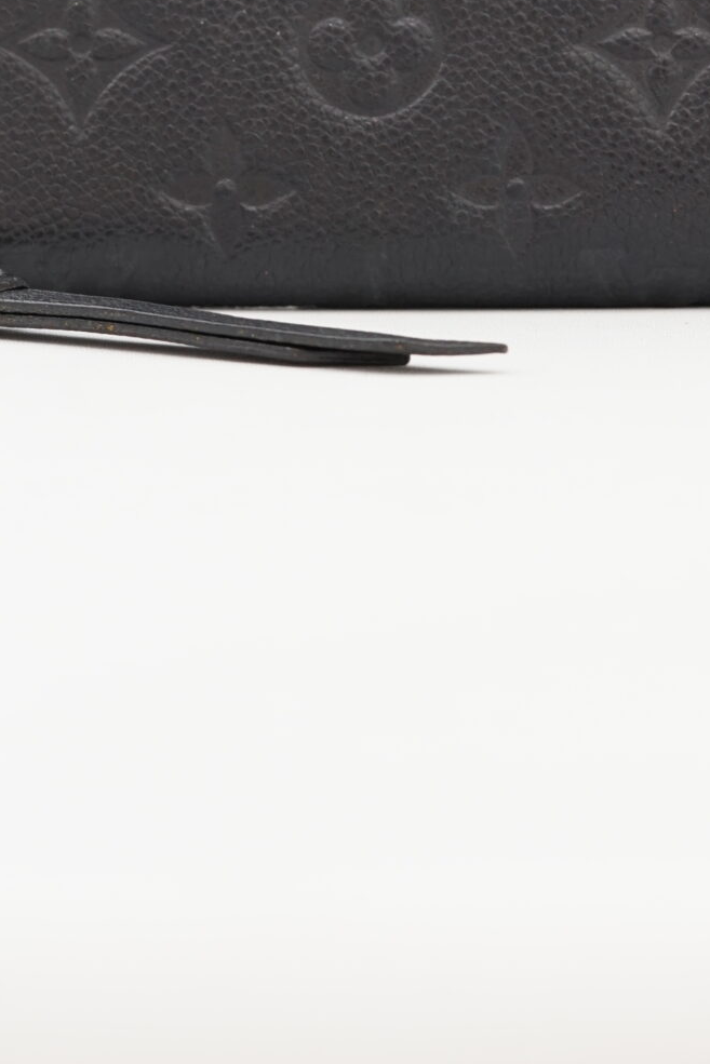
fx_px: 3844
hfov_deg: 10.5
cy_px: -16
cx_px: 644
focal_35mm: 130
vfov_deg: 15.5
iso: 640
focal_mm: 50
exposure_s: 1/8
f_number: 6.3
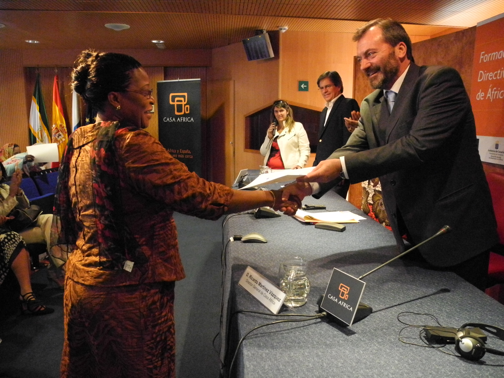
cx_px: 252
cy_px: 189
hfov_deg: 63.4
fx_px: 408
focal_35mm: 28
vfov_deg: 49.7
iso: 1600
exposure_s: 1/80.3
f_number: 2.8
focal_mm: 6
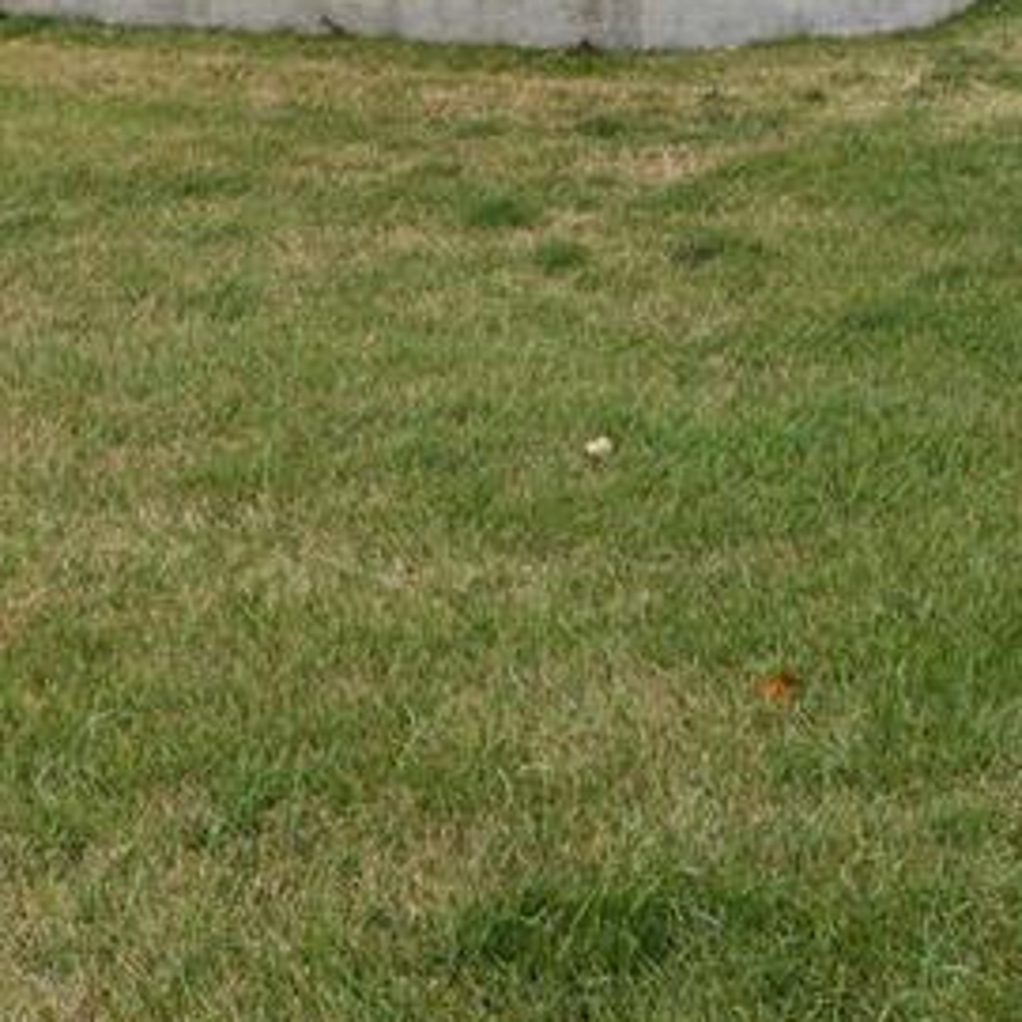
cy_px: -238
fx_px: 2572
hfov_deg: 22.5
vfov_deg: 20.8
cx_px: 483
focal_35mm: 77
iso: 100
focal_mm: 24
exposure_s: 1/100
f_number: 8
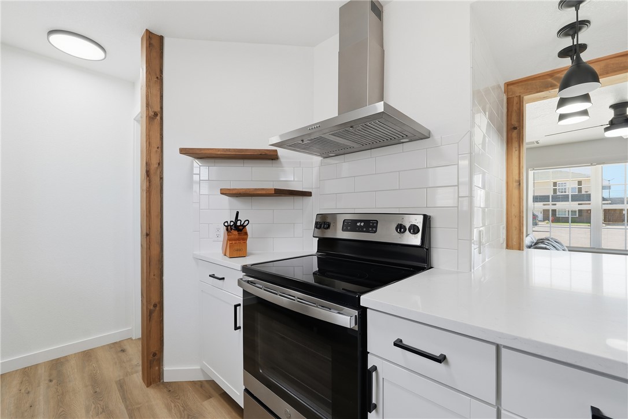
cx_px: 314
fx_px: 244
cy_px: 210
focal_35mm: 14
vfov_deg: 81.2
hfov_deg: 104.3
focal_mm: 14
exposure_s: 1/50
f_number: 9
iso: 400
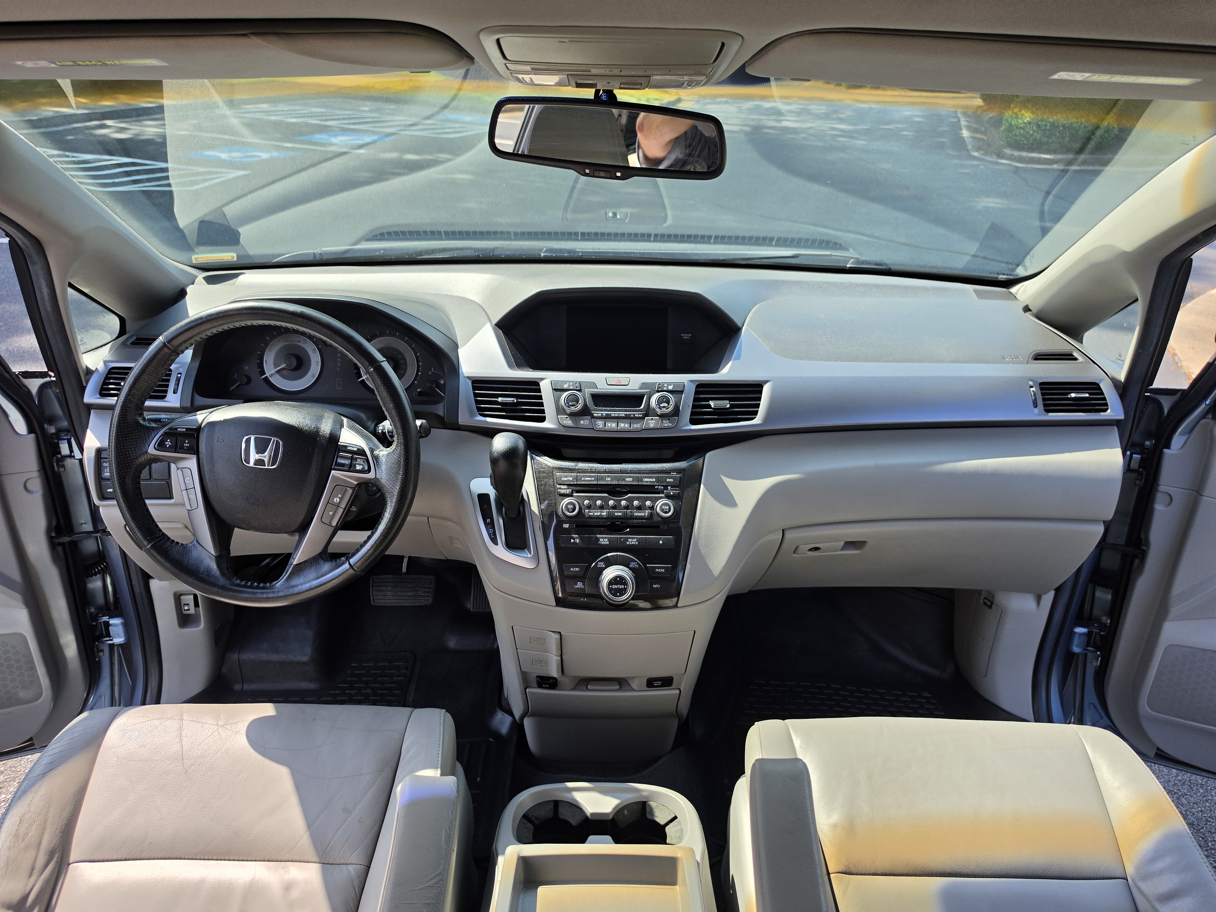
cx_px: 608
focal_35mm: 23
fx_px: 808
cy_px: 456
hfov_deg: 73.9
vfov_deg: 58.9
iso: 64
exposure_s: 1/2296
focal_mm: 6.5
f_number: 1.4
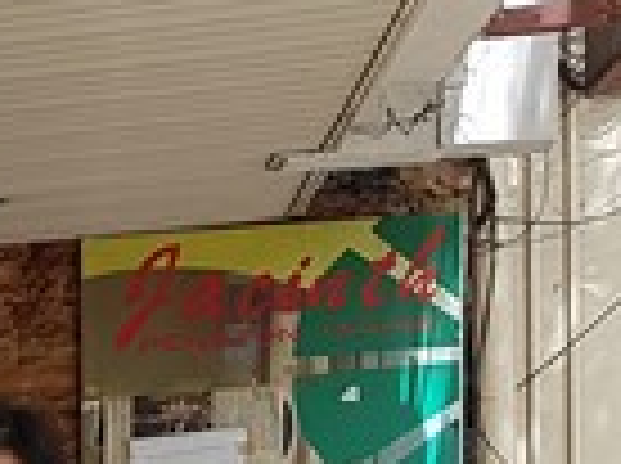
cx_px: -706
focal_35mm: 151
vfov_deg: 9.2
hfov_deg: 11.5
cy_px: 919
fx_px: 2704
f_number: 1.7
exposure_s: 1/269
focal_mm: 4.2
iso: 40
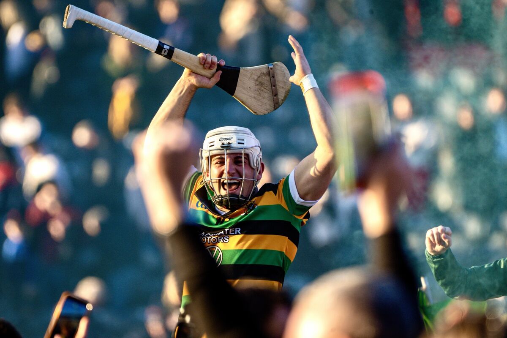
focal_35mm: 600
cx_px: 254
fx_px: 8449
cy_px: 169
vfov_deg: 2.3
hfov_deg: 3.4
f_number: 6.3
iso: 1250
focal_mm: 600
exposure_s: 1/1250
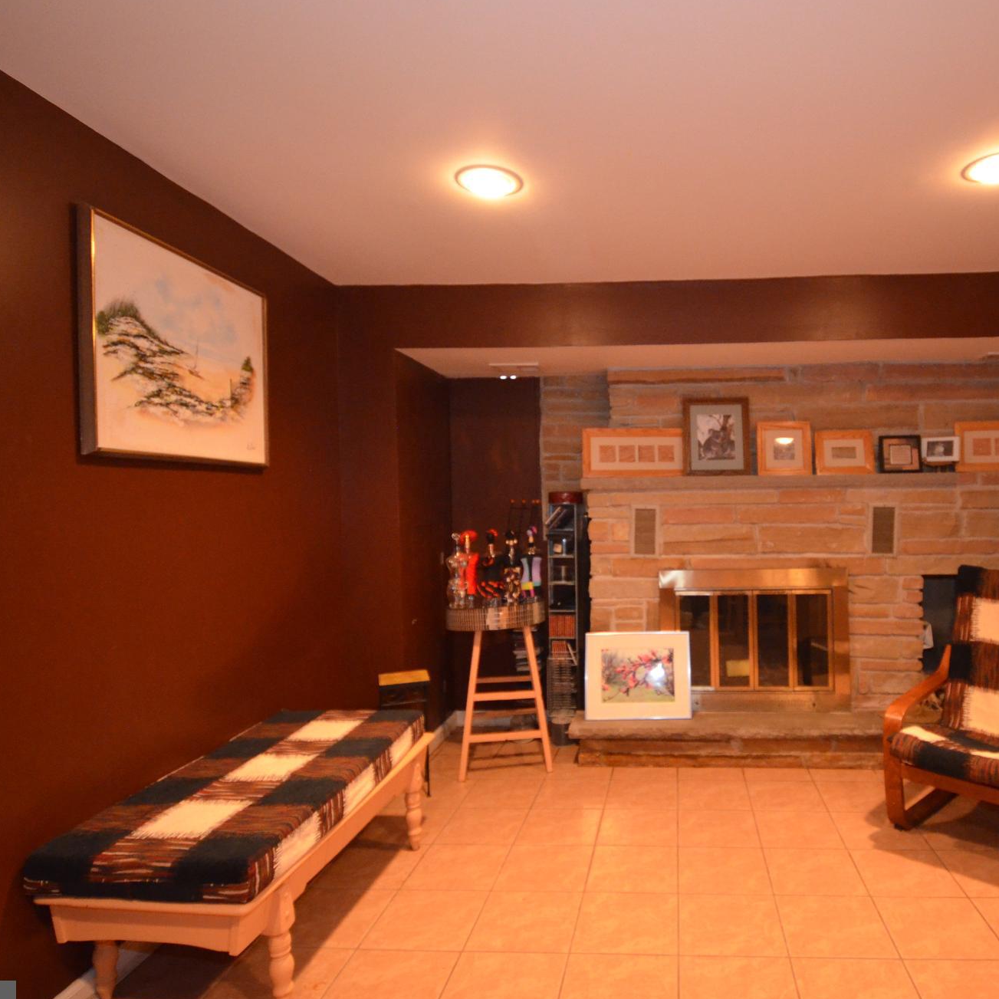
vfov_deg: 74.8
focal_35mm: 20
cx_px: 633
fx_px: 653
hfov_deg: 73.4
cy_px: 516
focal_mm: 10
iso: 2800
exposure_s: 1/60
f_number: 4
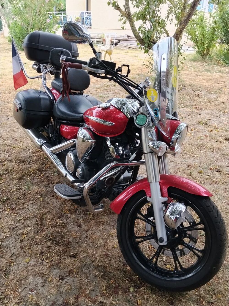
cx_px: 114
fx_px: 256
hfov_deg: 48.2
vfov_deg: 61.7
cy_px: 153
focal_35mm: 29
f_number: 1.8
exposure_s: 1/100
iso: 80
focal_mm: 4.22
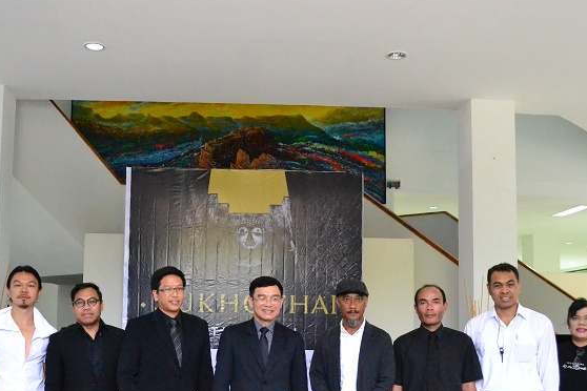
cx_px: 258
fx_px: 701
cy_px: 273
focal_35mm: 43
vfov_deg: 30.9
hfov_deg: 45.3
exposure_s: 1/500
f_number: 5
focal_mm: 20
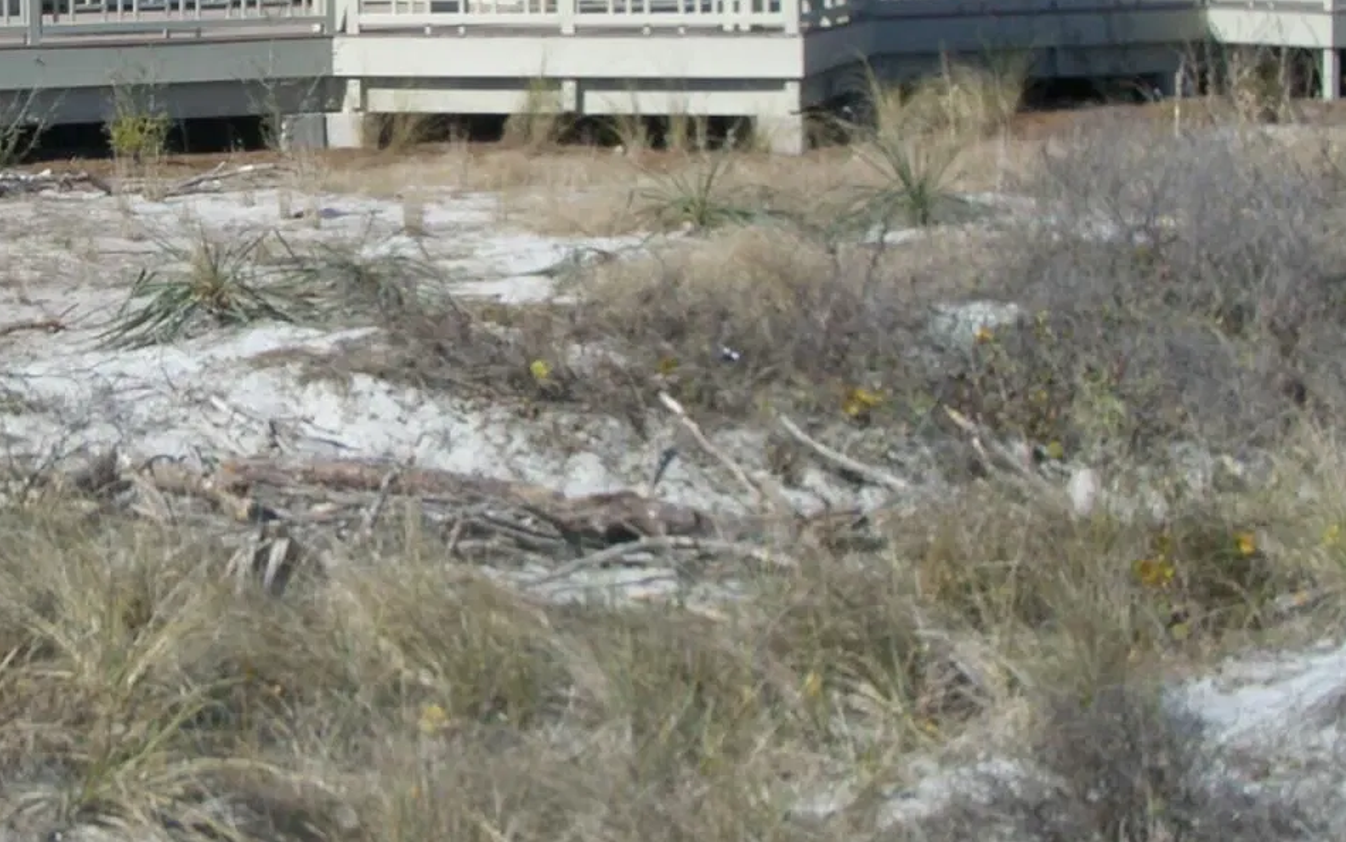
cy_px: 72
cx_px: 156
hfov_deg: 25.1
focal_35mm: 80
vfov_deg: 16.1
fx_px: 2935
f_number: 4.3
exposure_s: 1/800
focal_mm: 5.8
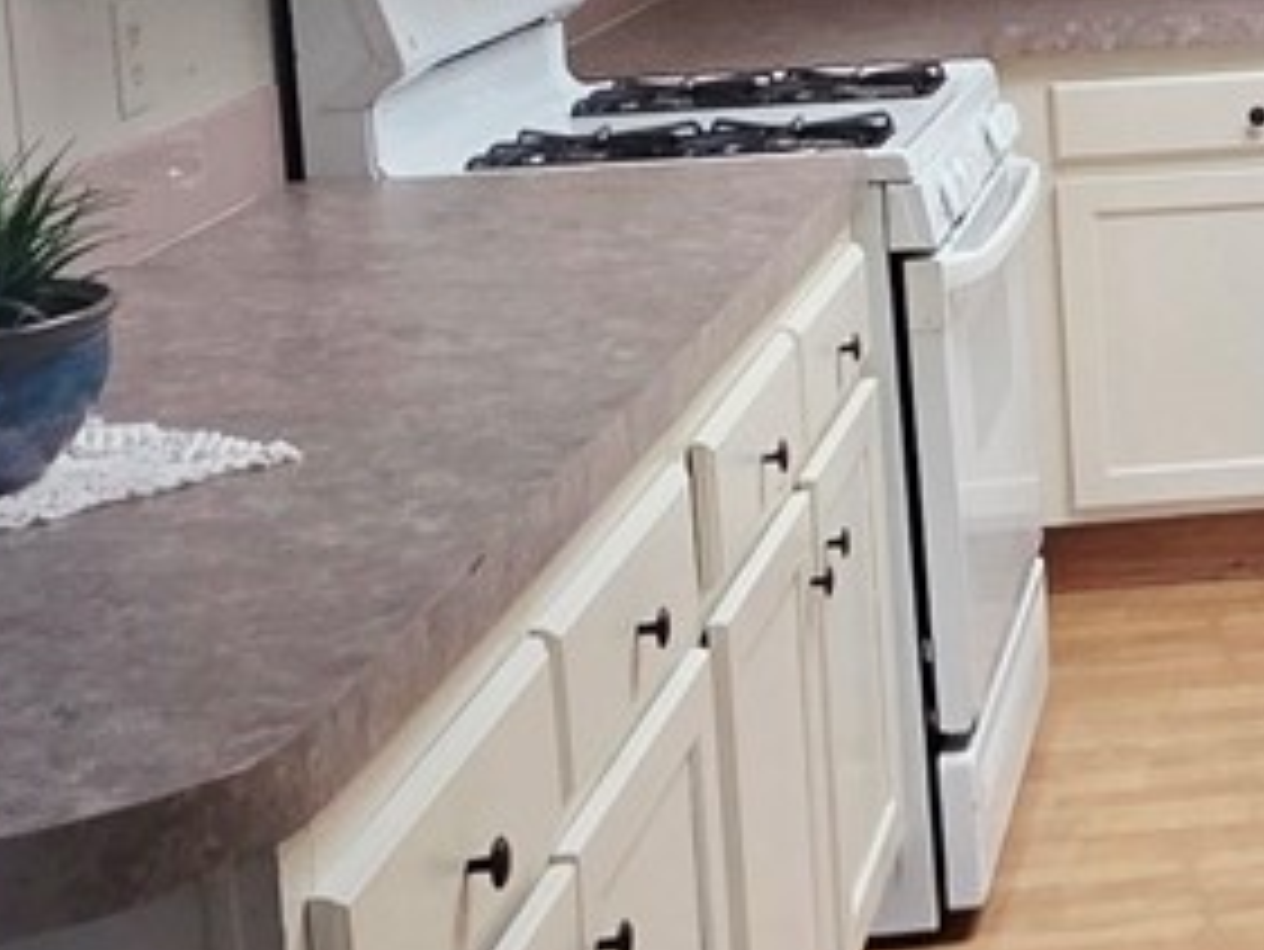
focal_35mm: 74
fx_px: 2703
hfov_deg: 22.8
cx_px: 1732
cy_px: -23
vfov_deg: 19.3
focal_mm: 2.2
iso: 160
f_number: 1.9
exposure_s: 1/60.2
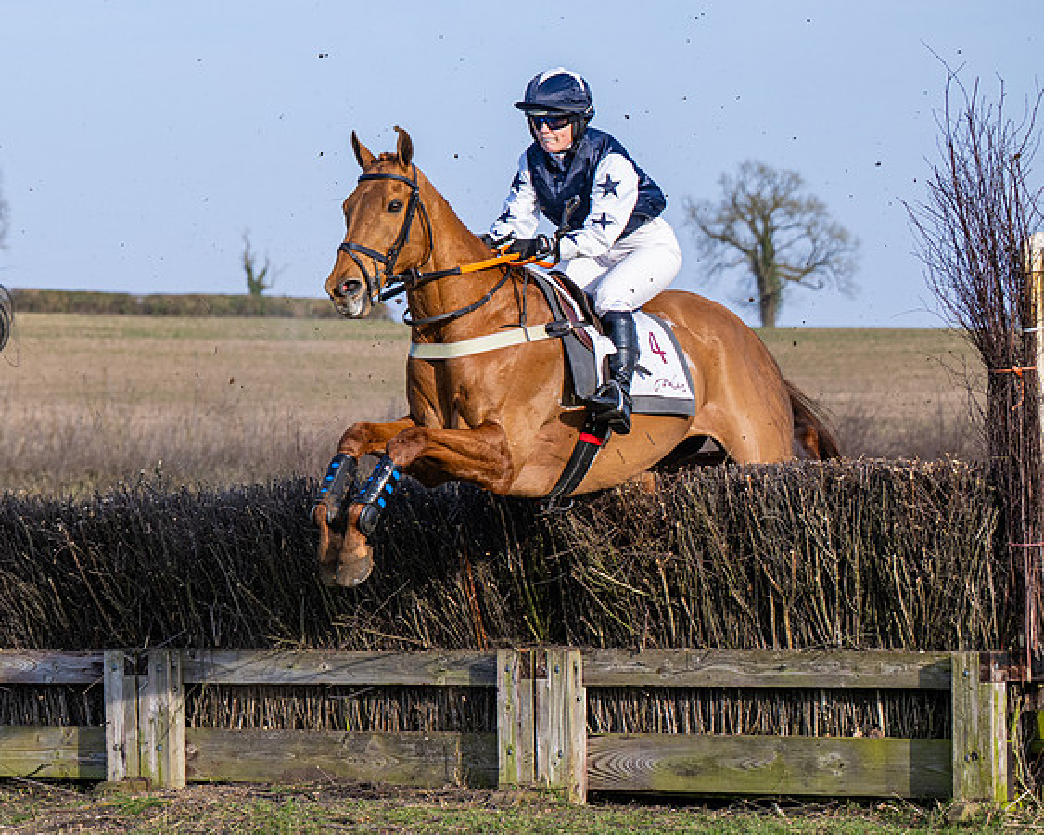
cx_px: -227
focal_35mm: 160
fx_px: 4952
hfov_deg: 11.8
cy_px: 399
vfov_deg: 9.6
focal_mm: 70
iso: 250
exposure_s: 1/1600
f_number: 4
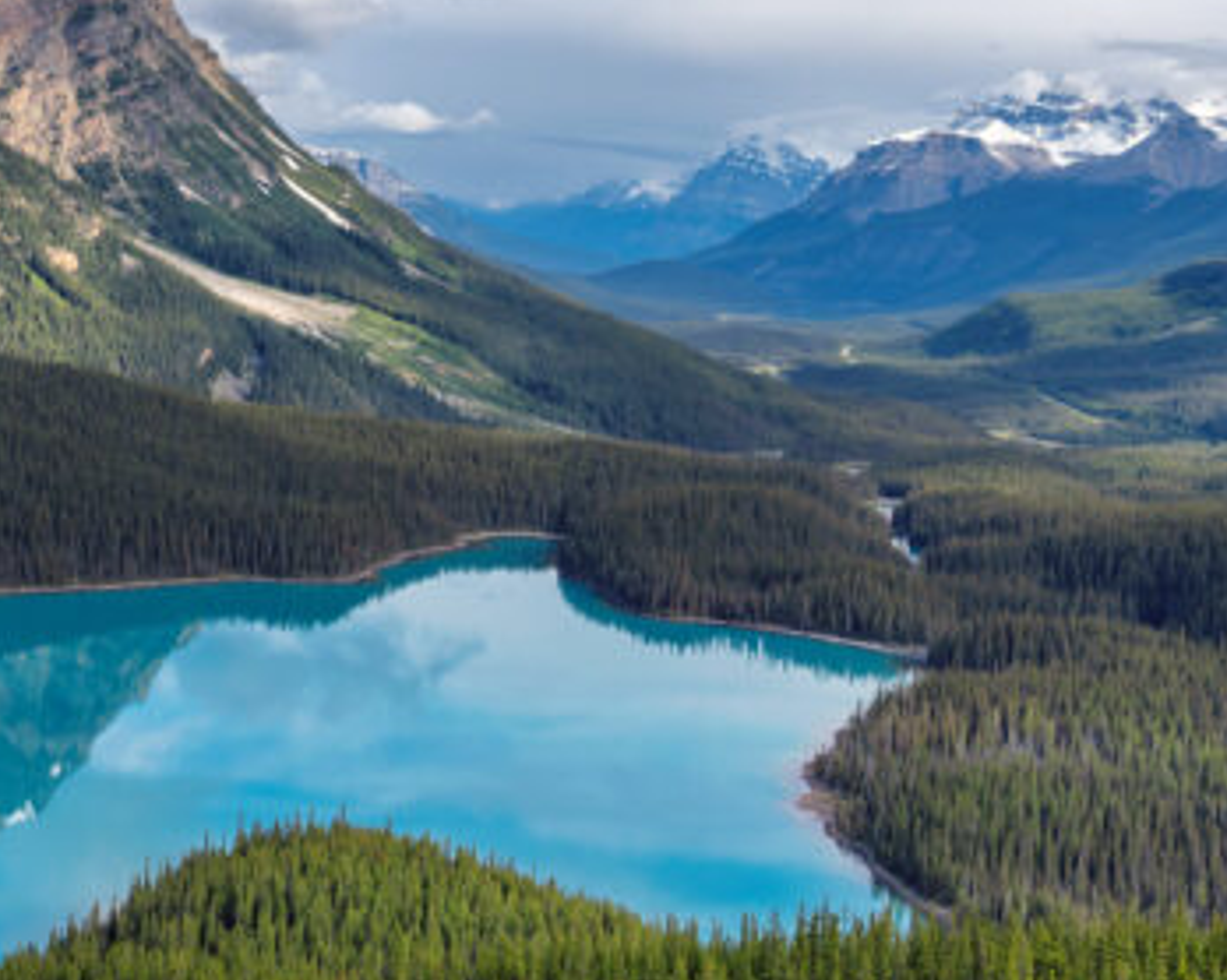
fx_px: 3085
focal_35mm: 85
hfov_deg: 21.8
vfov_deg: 17.9
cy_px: 250
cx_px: 28
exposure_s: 1/200
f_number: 8
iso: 64
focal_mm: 35
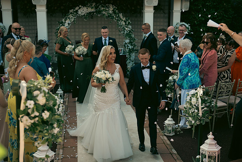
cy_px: 81
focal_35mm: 52
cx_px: 121
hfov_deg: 38.2
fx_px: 350
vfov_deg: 26.0
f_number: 3.5
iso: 250
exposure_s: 1/1000
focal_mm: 52
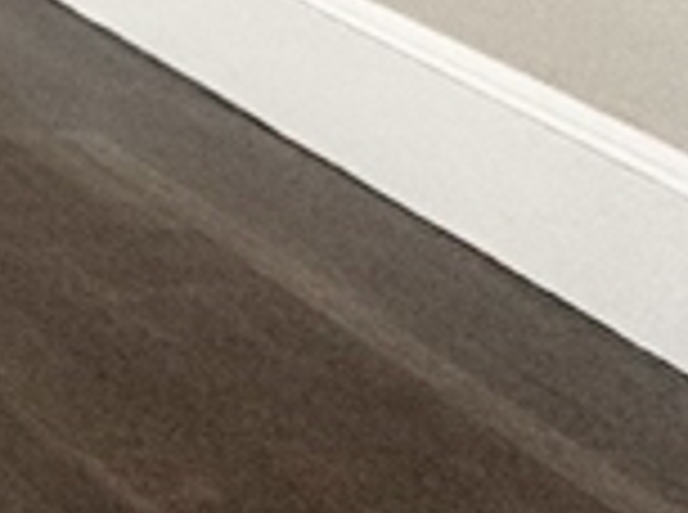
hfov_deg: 10.4
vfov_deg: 12.3
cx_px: -1569
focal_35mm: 94
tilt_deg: -3.9
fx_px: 1864
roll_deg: +0.3
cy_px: -738
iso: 40
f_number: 2.2
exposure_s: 1/135
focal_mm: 2.22
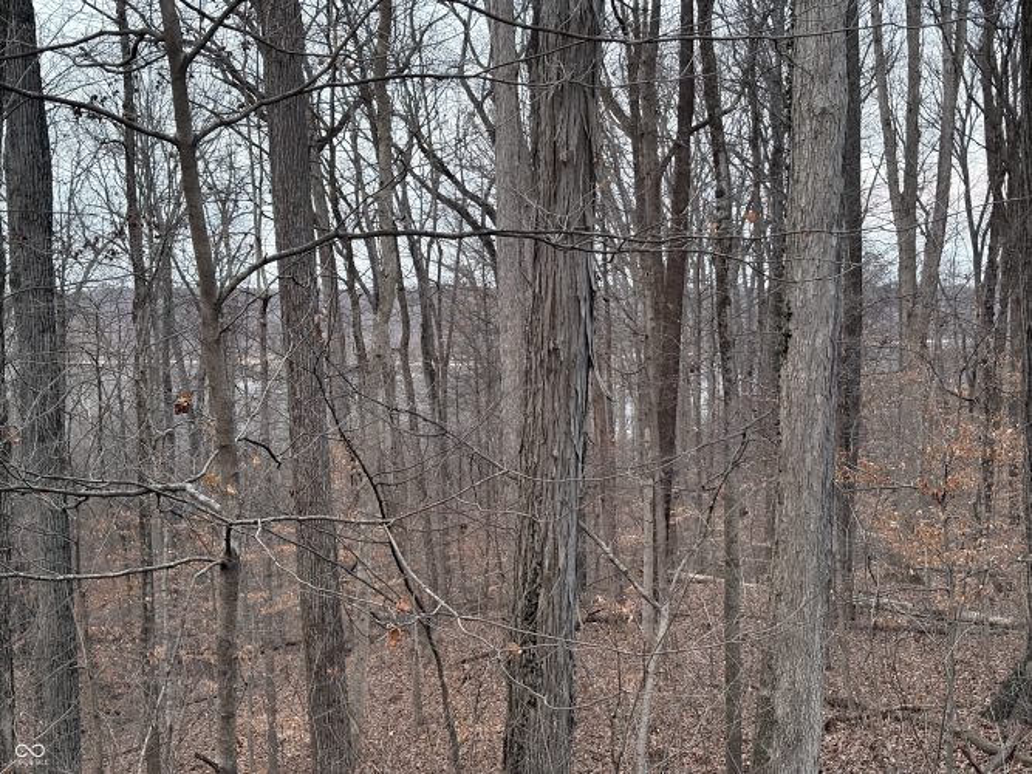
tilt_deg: -3.4
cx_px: 516
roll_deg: +1.1
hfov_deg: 36.8
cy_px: 387
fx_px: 1550
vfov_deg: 28.0
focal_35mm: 52
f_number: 1.6
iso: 320
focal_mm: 5.96
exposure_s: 1/30
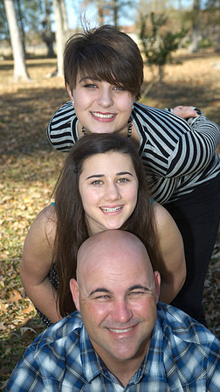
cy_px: 196
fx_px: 633
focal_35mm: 61
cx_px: 98
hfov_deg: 19.7
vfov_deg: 34.4
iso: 100
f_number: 5.6
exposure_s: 1/160
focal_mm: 58
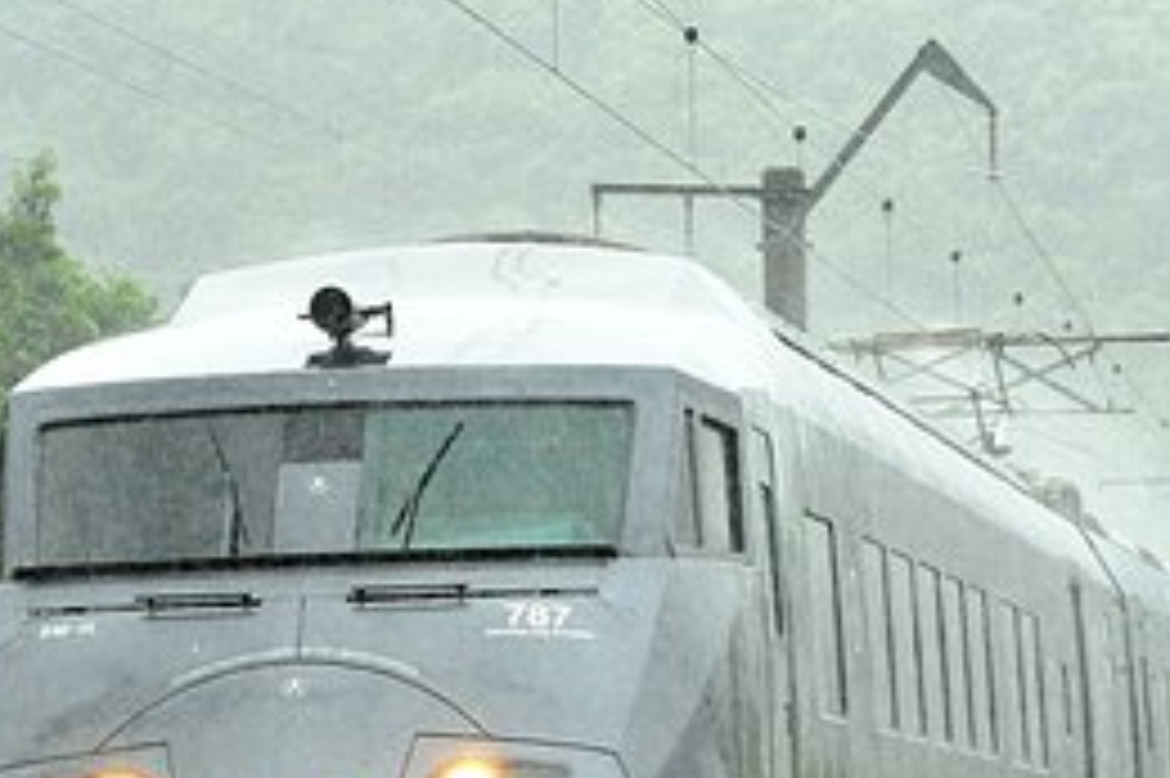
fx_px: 8639
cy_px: 591
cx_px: 742
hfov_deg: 7.7
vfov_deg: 5.2
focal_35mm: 266
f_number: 6.3
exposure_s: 1/500
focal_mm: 135
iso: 800
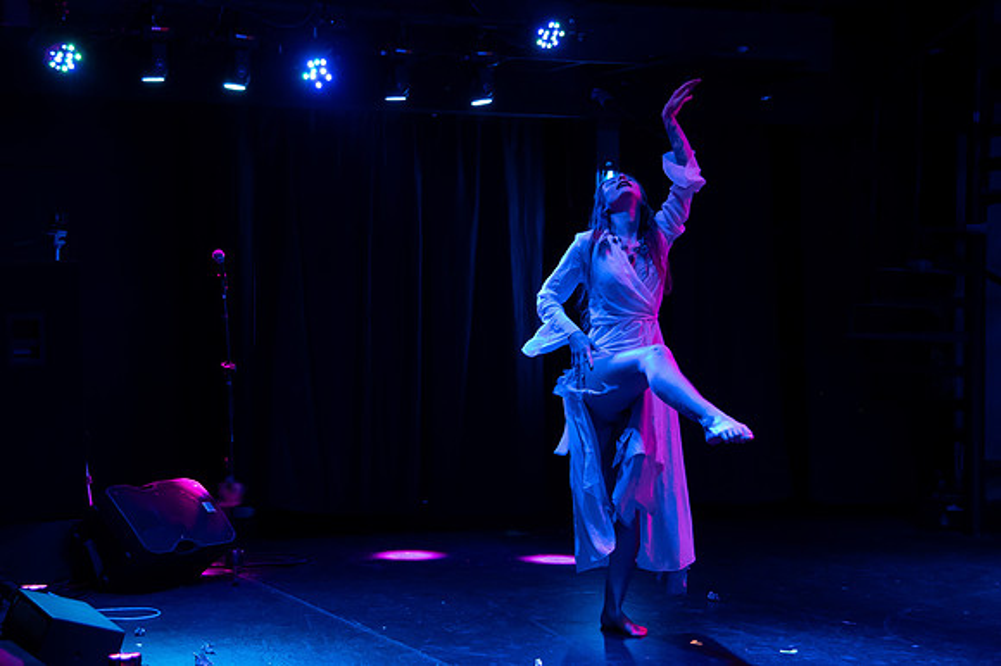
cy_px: 309
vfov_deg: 20.3
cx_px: 397
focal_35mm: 67
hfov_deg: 30.1
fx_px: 1857
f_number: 4
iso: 8000
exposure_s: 1/200
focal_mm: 52
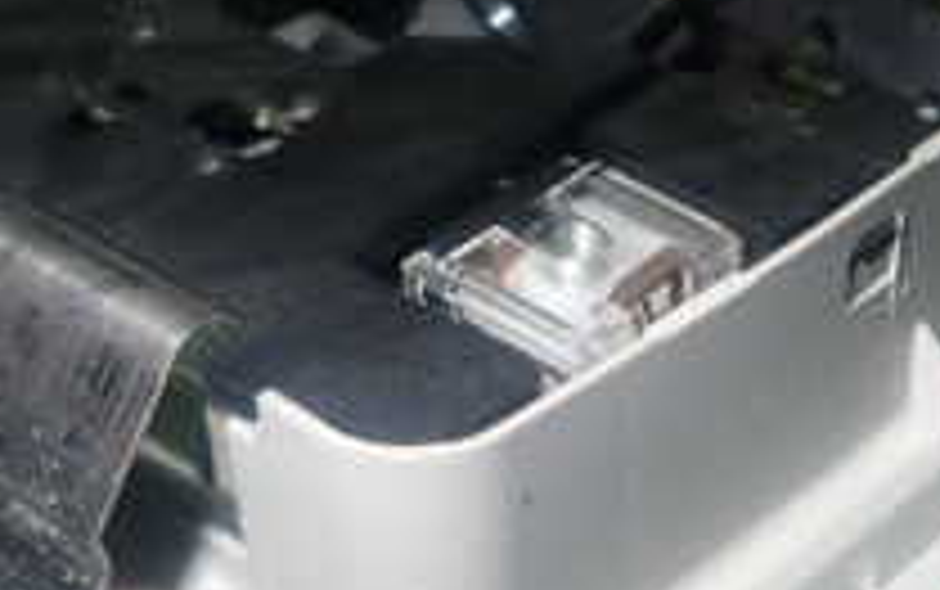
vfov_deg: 17.2
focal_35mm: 76
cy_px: 221
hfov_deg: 26.6
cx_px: 769
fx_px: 1949
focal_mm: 4.5
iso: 200
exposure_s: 1/30
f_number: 5.6
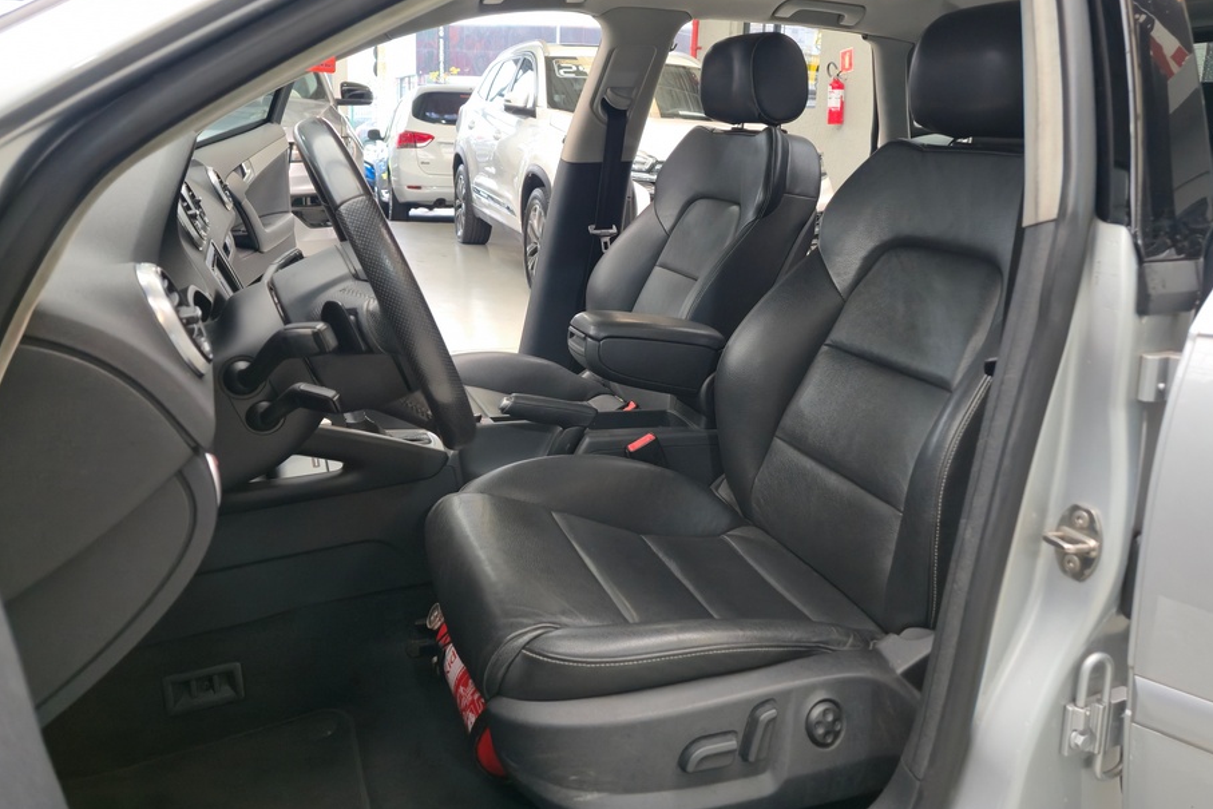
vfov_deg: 47.5
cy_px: 301
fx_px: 910
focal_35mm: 27
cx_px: 653
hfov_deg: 67.3
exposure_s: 1/60
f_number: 1.7
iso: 200
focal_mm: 6.3
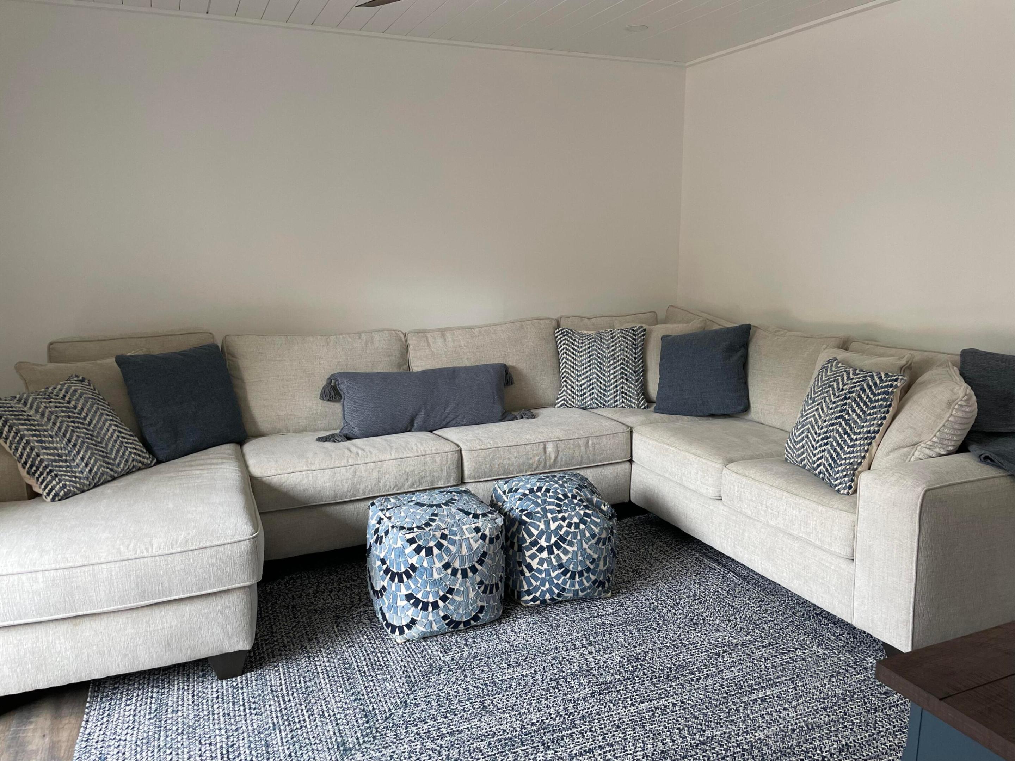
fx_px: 762
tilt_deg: -10.1
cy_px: 380
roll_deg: +0.6
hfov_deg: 67.3
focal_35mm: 26
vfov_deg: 53.1
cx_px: 508
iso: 125
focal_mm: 4.2
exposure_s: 1/120
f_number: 1.6
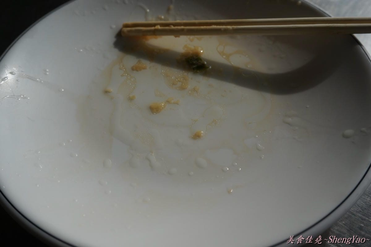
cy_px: 124
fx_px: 355
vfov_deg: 38.3
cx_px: 186
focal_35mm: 34
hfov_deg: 55.1
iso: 100
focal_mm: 23
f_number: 5.6
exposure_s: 1/320
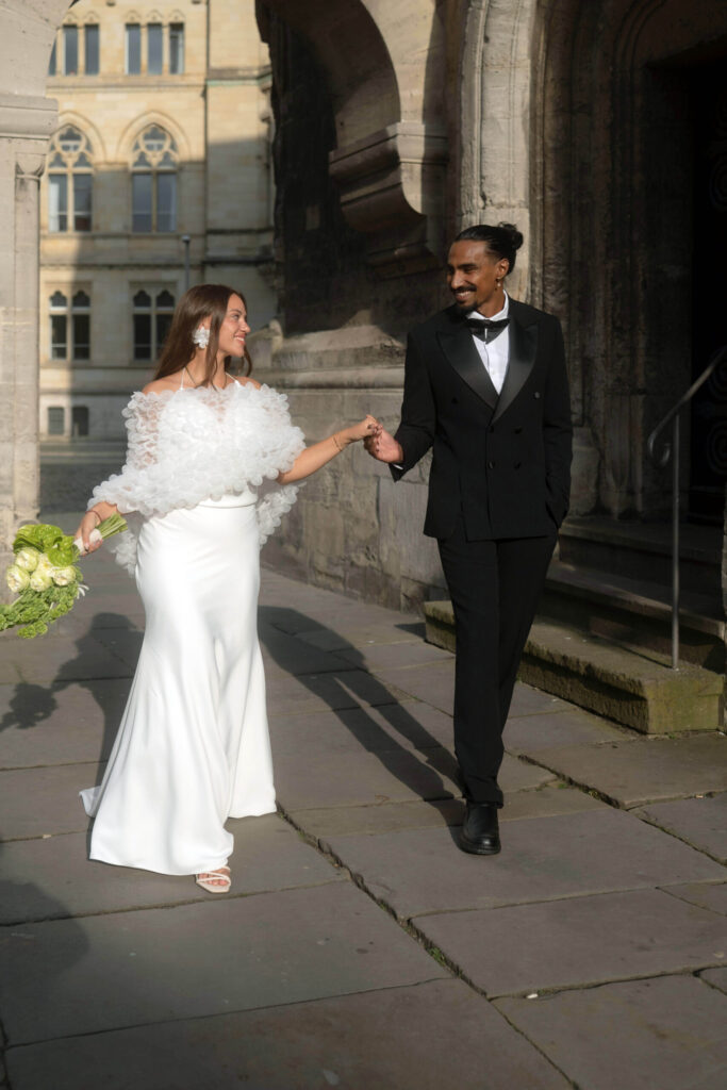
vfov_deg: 47.4
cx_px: 364
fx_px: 1241
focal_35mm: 41
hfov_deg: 32.6
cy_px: 545
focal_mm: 41
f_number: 3.2
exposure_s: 1/1600
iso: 125
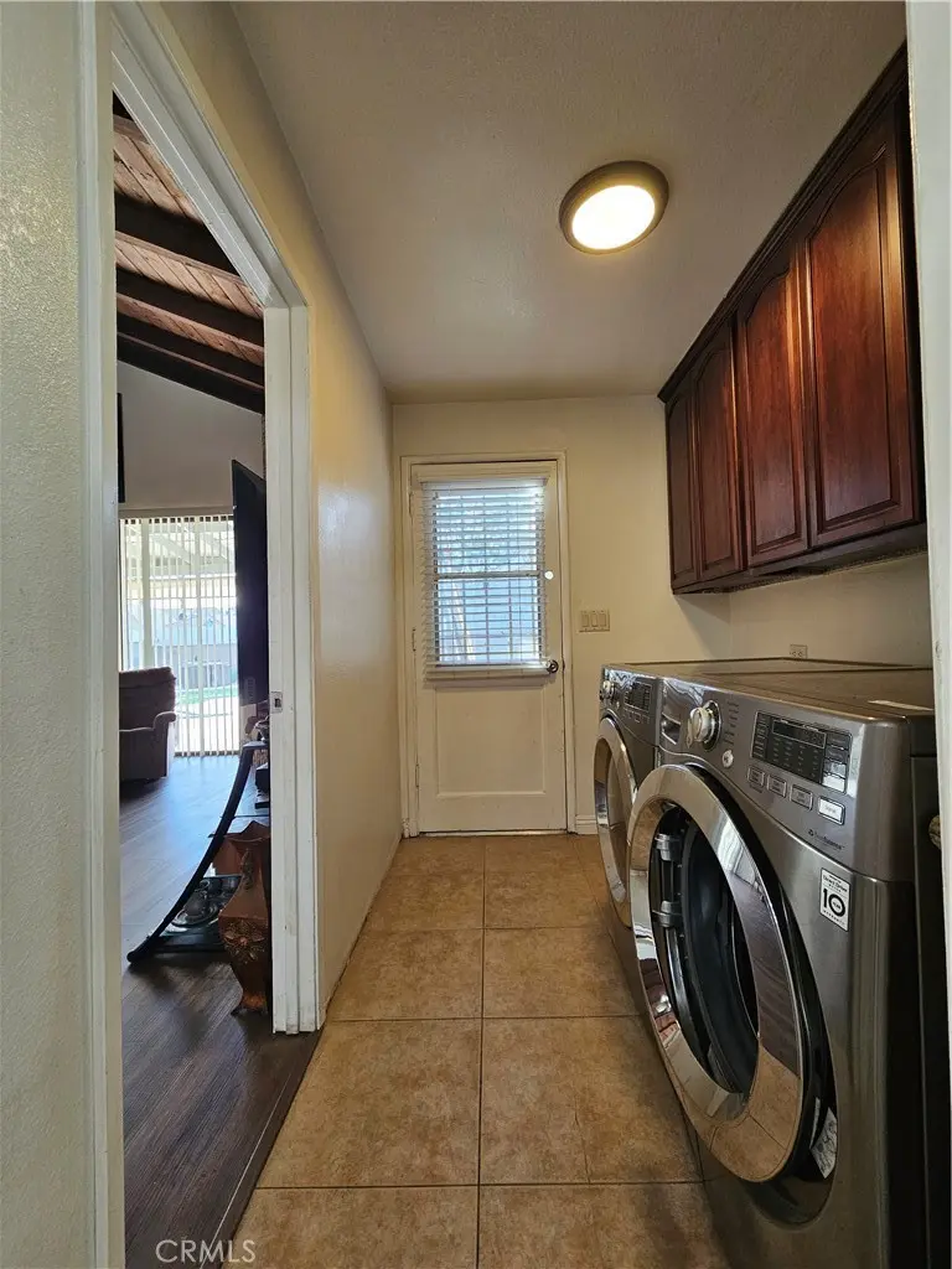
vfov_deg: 106.2
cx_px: 476
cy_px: 634
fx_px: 477
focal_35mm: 13
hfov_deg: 89.9
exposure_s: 1/60
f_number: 2.2
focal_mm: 2.2
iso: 160
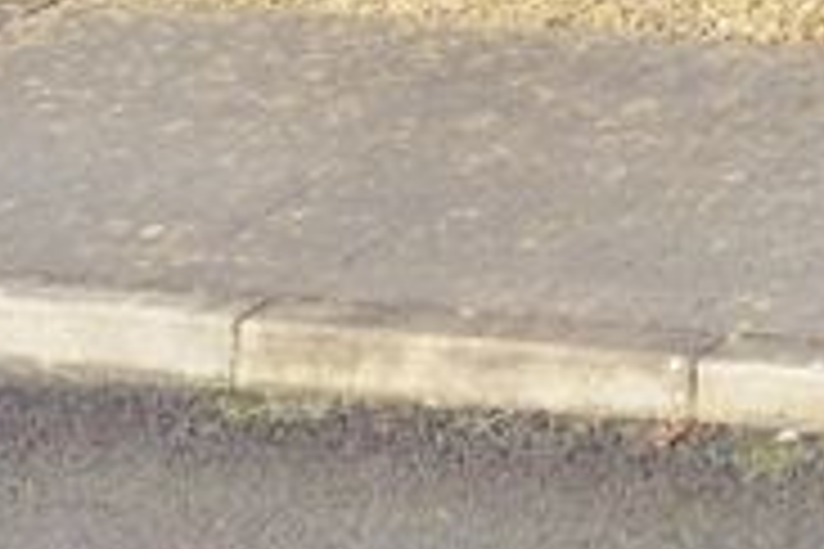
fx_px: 5035
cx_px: 2319
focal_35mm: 220
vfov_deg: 5.7
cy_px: -1323
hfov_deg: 8.2
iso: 320
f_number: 2.8
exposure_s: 1/2000
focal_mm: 14.45
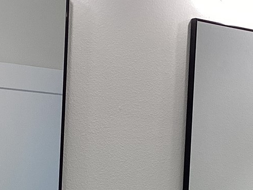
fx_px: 738
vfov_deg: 14.4
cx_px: 122
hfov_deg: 19.5
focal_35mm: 101
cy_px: 190
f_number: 2.4
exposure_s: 1/120
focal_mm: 3.3
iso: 64
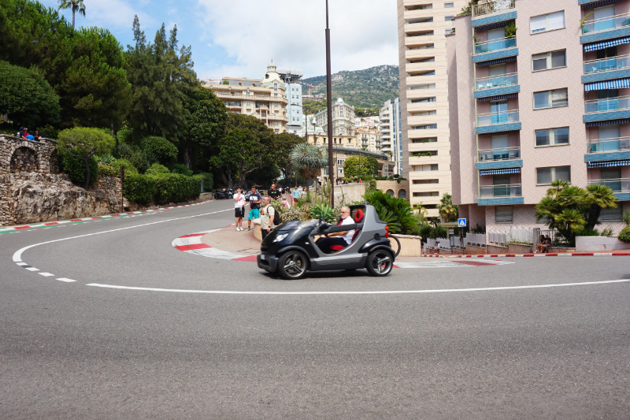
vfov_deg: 53.1
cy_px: 210
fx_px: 420
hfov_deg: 73.8
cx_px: 315
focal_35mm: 24
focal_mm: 16
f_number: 13
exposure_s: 1/80
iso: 100
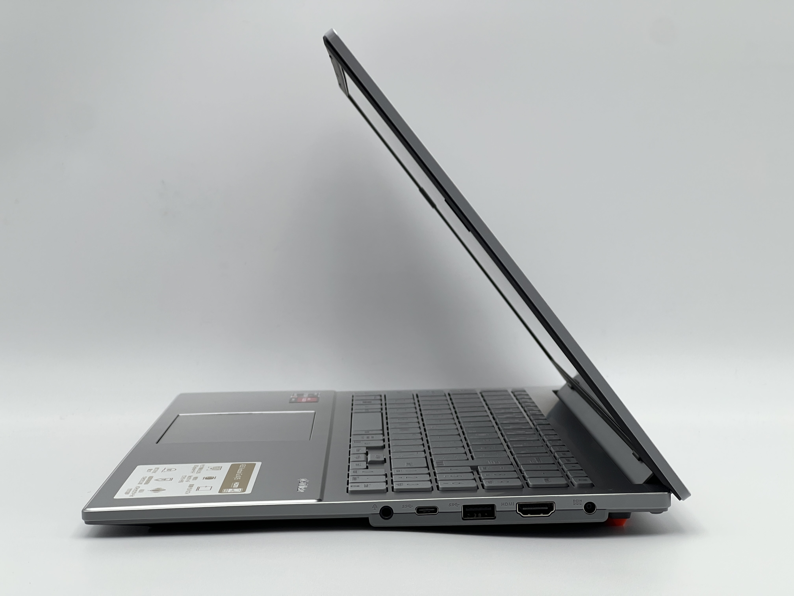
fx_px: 1766
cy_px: 298
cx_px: 397
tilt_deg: -3.3
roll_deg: +0.1
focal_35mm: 77
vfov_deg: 19.1
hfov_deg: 25.3
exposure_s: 1/99
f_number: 2.8
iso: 64
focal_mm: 9
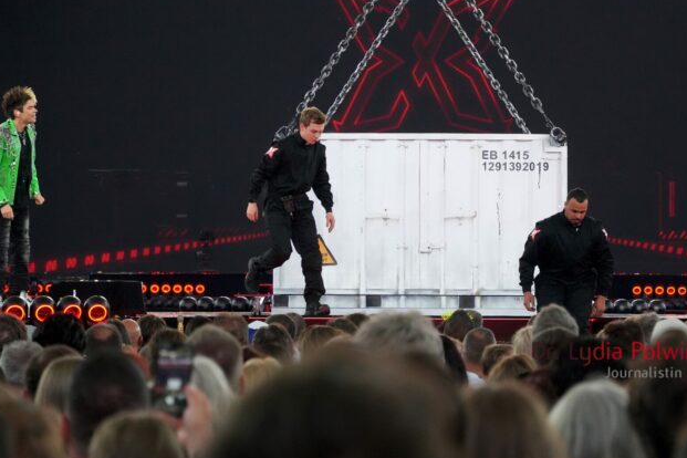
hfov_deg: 8.9
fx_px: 4389
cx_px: 407
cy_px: 183
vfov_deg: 6.0
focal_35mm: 230
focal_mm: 124
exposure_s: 1/200
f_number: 5.6
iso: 3200
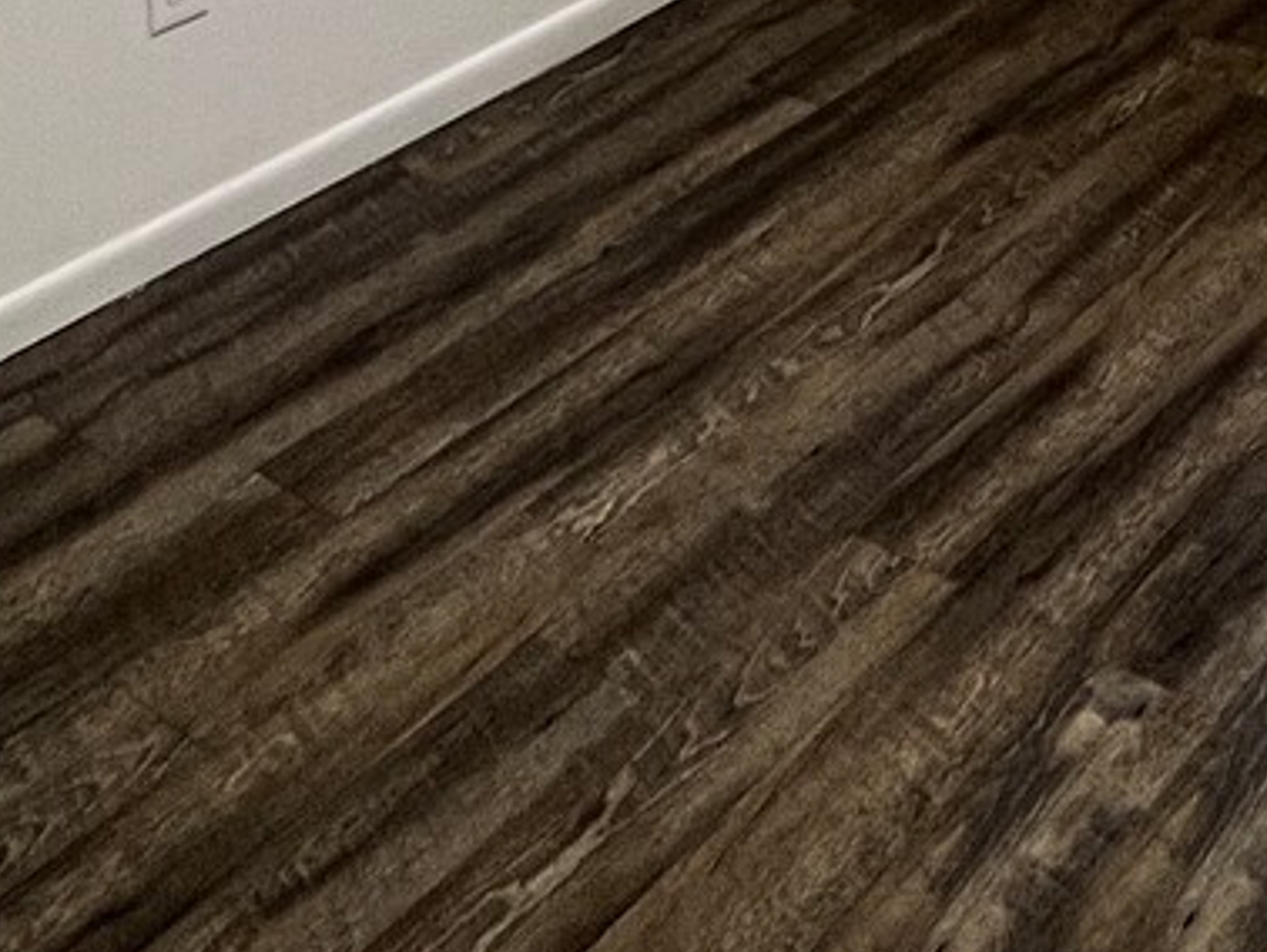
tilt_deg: -3.0
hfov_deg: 33.2
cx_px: 1133
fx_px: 2014
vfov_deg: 19.0
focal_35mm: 55
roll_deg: +2.8
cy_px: -848
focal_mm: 1.57
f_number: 1.8
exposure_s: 1/120
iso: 200
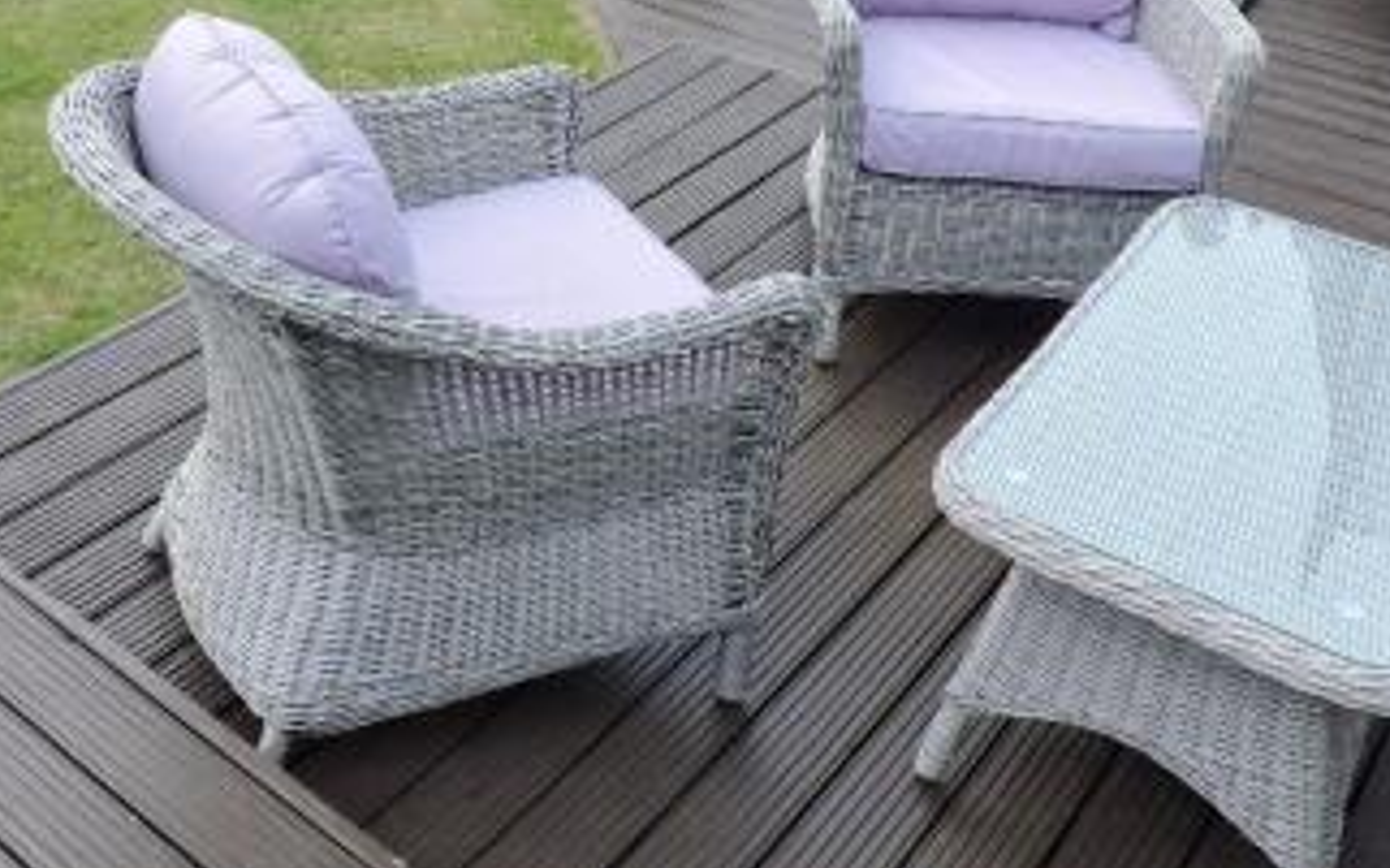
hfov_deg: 42.6
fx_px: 1742
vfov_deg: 26.1
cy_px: -58
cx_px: 408
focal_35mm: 46
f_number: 3
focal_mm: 4.3
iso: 100
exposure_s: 1/400
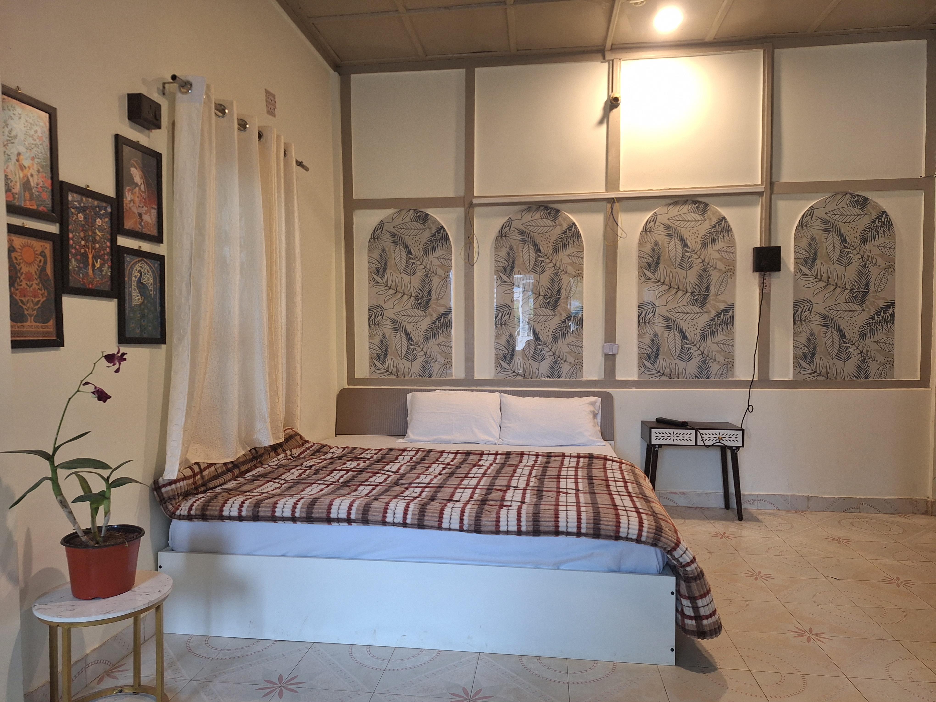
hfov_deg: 73.9
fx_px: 622
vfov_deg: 58.9
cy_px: 351
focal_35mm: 23
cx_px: 468
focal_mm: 5.54
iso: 250
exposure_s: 1/50
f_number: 1.8
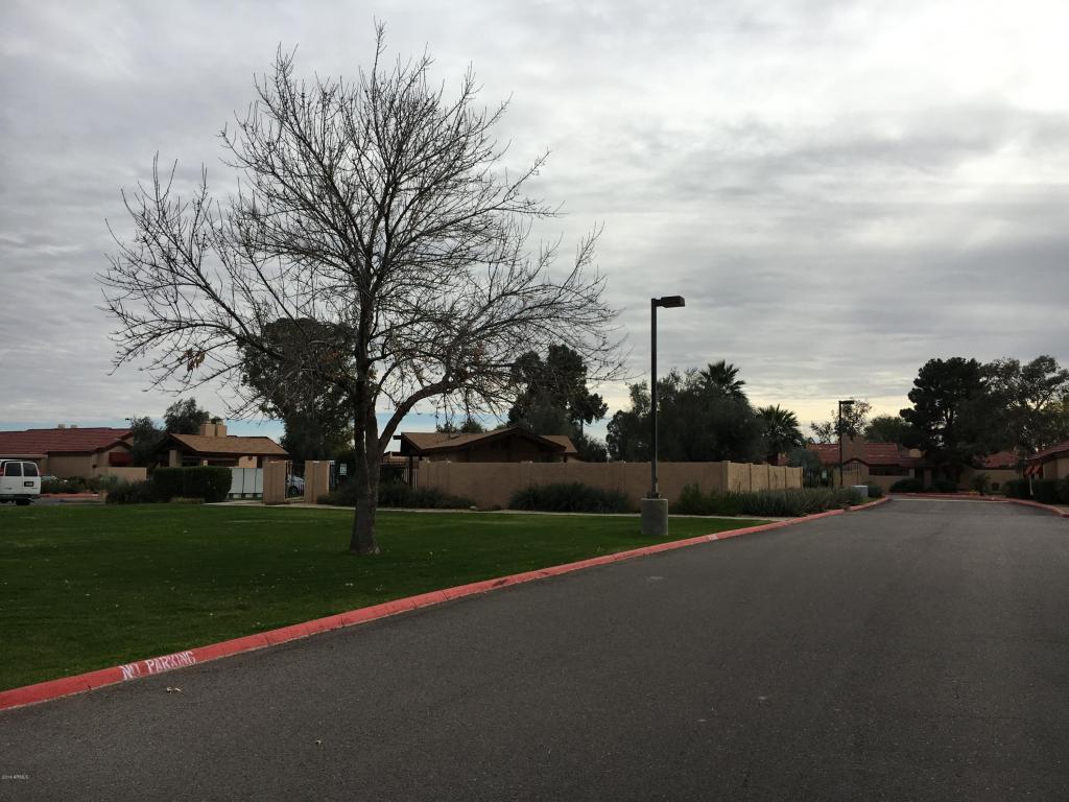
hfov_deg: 61.7
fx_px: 896
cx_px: 534
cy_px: 401
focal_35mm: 29
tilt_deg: +6.1
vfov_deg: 48.2
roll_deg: -0.3
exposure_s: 1/2959
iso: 25
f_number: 2.2
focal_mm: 4.15
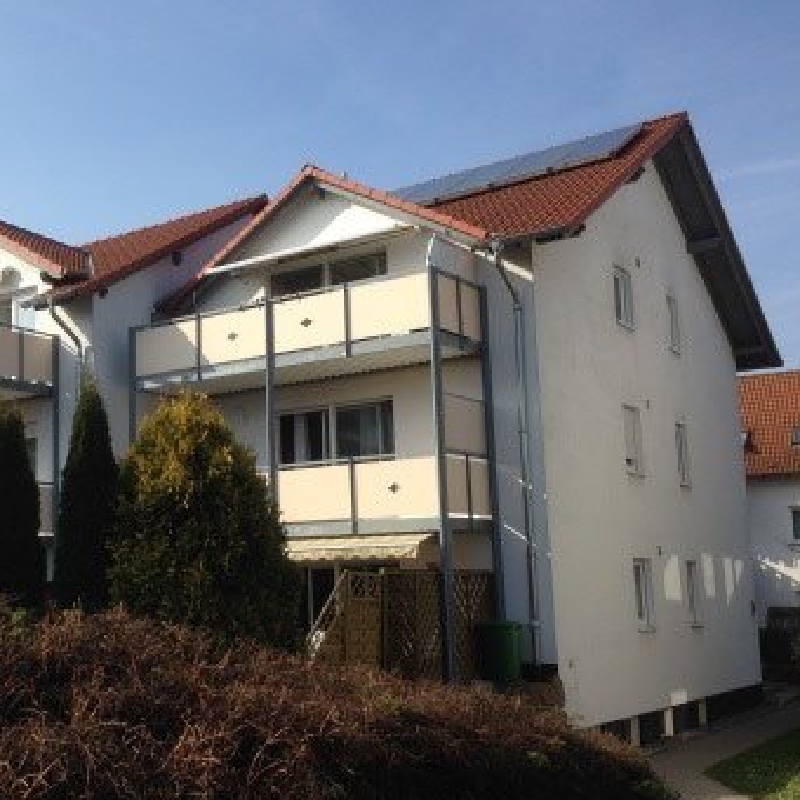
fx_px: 1177
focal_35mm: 45
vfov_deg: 37.5
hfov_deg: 36.7
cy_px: 442
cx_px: 201
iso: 50
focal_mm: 4.12
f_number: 2.4
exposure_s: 1/1261
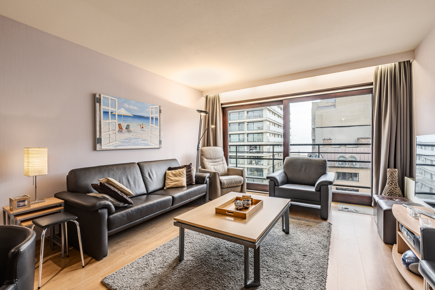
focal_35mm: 16
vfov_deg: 73.7
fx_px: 193
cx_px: 218
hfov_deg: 96.7
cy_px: 145
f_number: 11
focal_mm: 16
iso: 250
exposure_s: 1/40
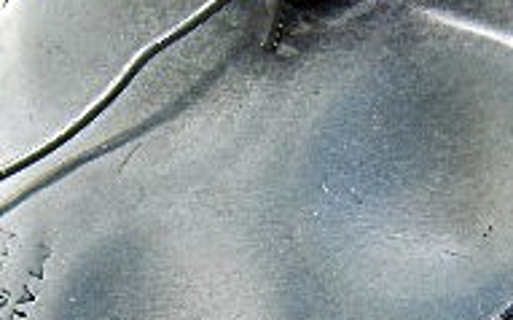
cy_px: 401
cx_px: 215
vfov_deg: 7.0
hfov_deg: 11.3
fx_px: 2584
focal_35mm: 185
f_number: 3.9
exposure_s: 1/33.5
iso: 200
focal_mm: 9.3
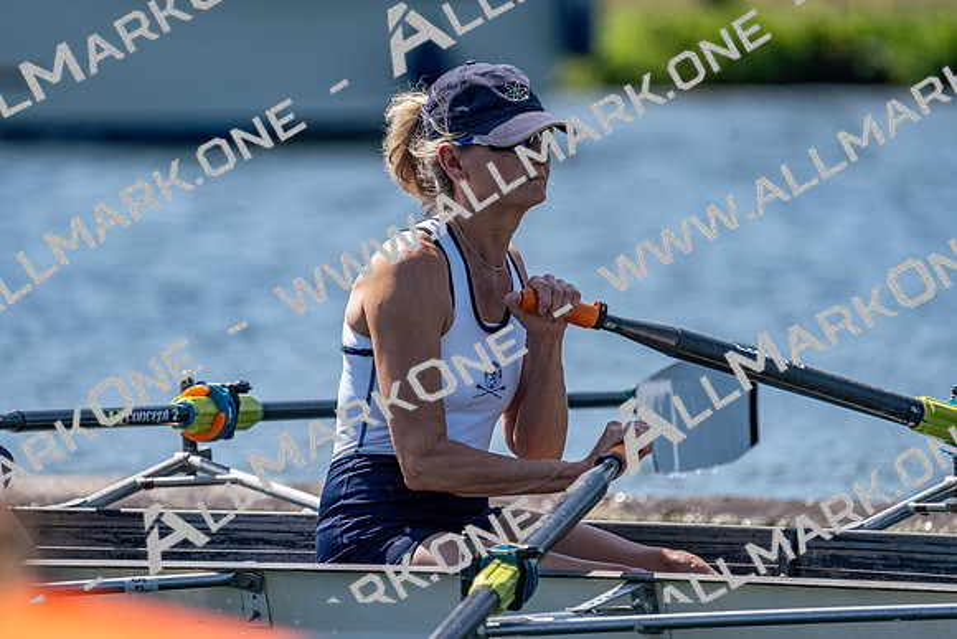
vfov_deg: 2.6
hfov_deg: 3.9
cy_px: 320
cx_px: 478
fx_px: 14225
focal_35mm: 535
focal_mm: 535
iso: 320
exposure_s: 1/2000
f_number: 6.3
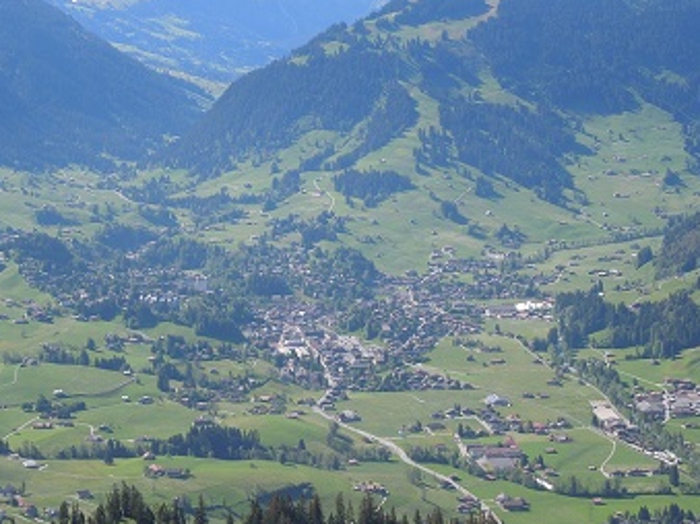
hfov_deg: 21.8
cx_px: 337
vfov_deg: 16.4
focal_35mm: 90
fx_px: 1819
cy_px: 187
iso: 100
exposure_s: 1/400
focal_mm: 11
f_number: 4.3
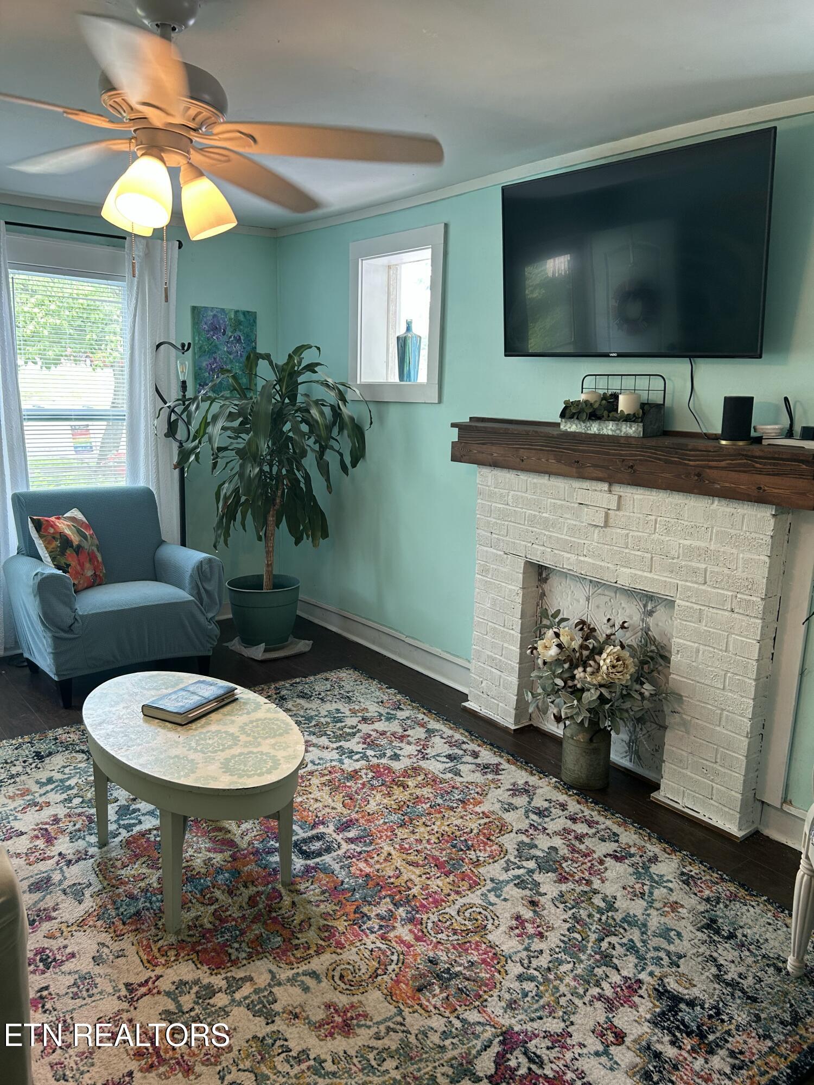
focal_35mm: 26
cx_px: 407
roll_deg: -1.8
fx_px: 815
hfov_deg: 53.1
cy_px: 542
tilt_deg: -9.7
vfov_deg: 67.3
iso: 100
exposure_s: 1/60
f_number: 1.5
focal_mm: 5.7
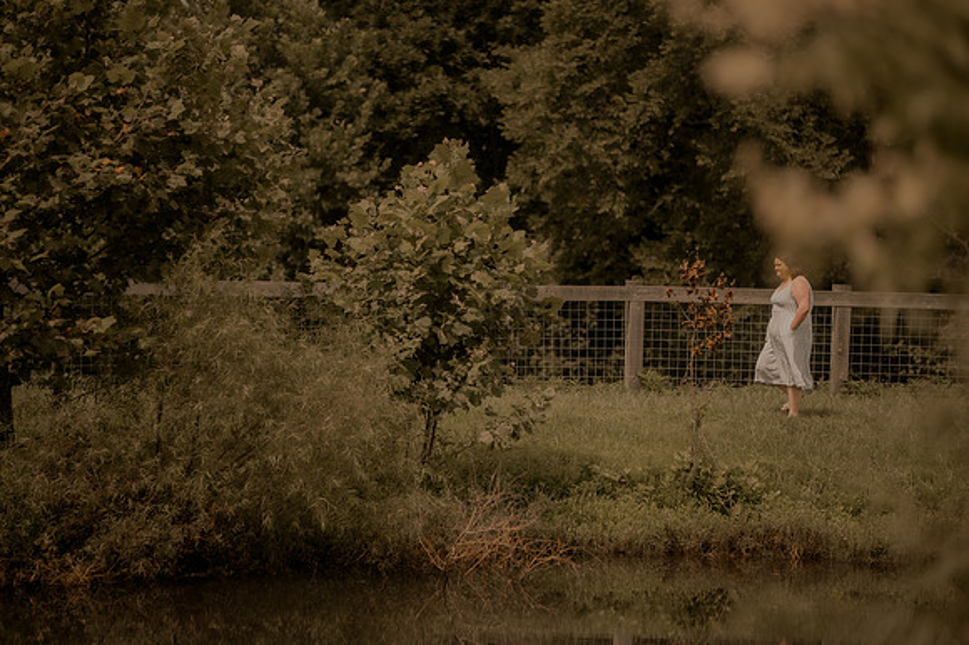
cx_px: 484
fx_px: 4573
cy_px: 322
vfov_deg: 8.1
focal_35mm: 170
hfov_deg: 12.1
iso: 125
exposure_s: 1/1600
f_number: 2.8
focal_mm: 170
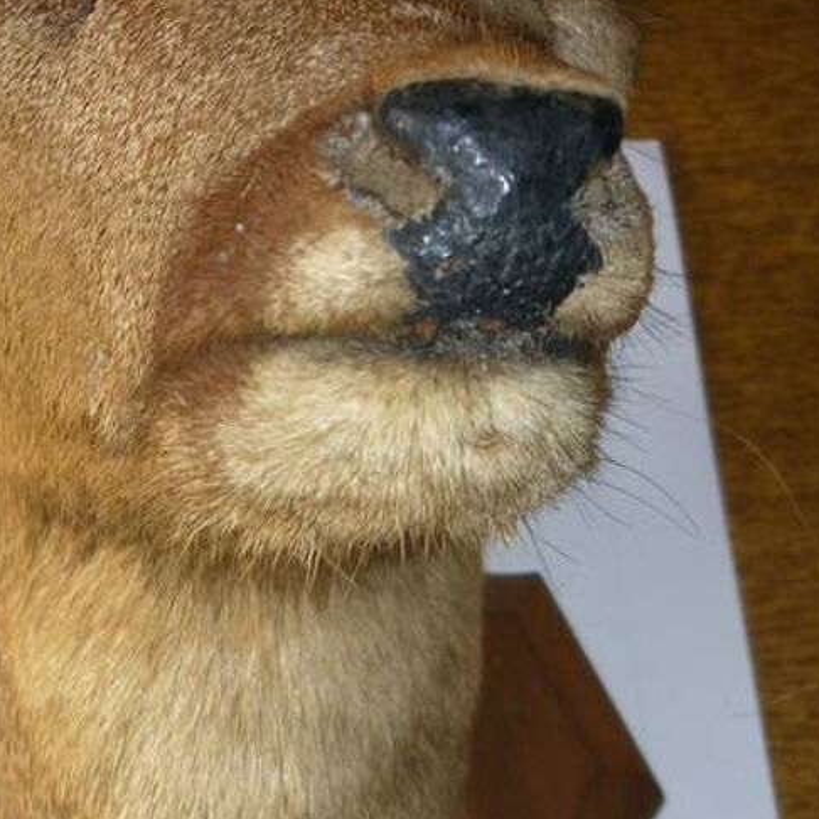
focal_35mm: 80
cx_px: 214
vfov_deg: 21.5
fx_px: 2141
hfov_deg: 21.5
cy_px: 570
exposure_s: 1/30
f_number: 2.8
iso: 100
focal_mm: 5.5
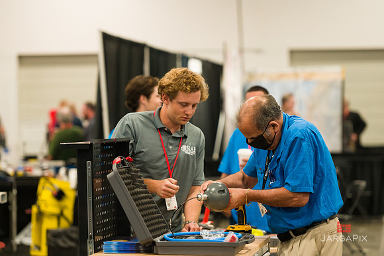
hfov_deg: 15.2
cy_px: 128
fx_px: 1439
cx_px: 192
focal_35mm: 135
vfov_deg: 10.1
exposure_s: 1/250
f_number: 3.2
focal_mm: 135
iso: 2000
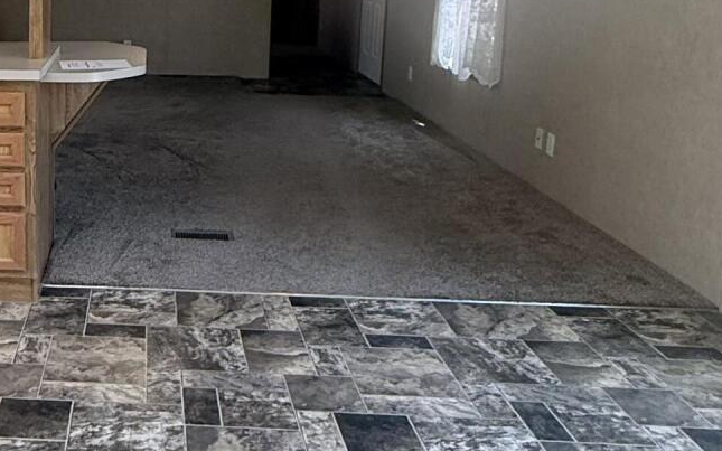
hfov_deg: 40.6
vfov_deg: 27.5
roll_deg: -1.7
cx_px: 90
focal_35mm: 46
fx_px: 905
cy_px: 102
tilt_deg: -8.5
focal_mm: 2.22
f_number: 2.2
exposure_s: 1/120
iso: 160
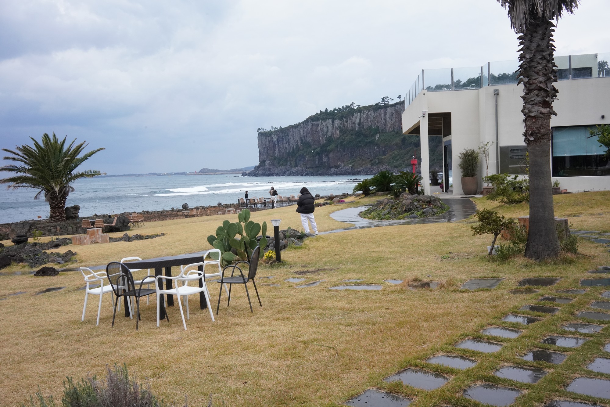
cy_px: 204
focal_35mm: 35
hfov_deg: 54.4
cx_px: 305
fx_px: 593
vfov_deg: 37.9
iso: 2500
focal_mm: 35
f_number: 18
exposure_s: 1/320
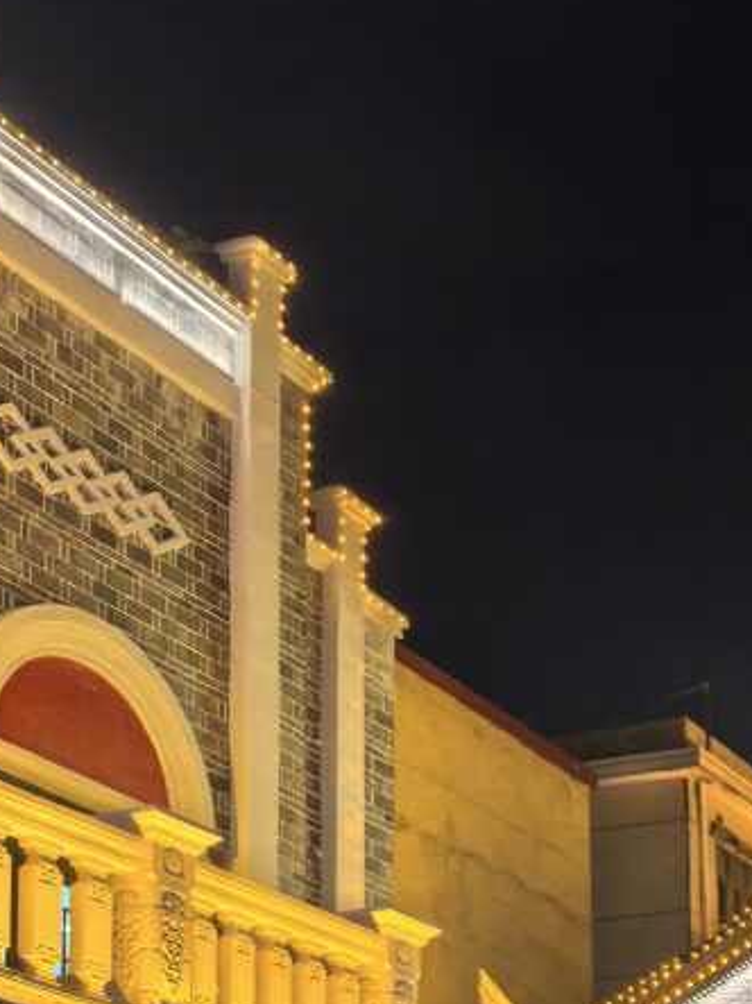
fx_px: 2260
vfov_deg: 22.6
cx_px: 1053
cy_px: 1274
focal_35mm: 78
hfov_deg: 17.4
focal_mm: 6.98
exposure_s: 1/50
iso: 320
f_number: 1.4
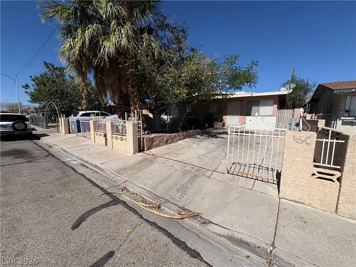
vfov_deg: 85.7
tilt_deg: -6.3
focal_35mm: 14
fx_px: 144
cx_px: 178
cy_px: 134
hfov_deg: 102.1
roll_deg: -1.9
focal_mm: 2.22
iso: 50
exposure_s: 1/3390
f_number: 2.2
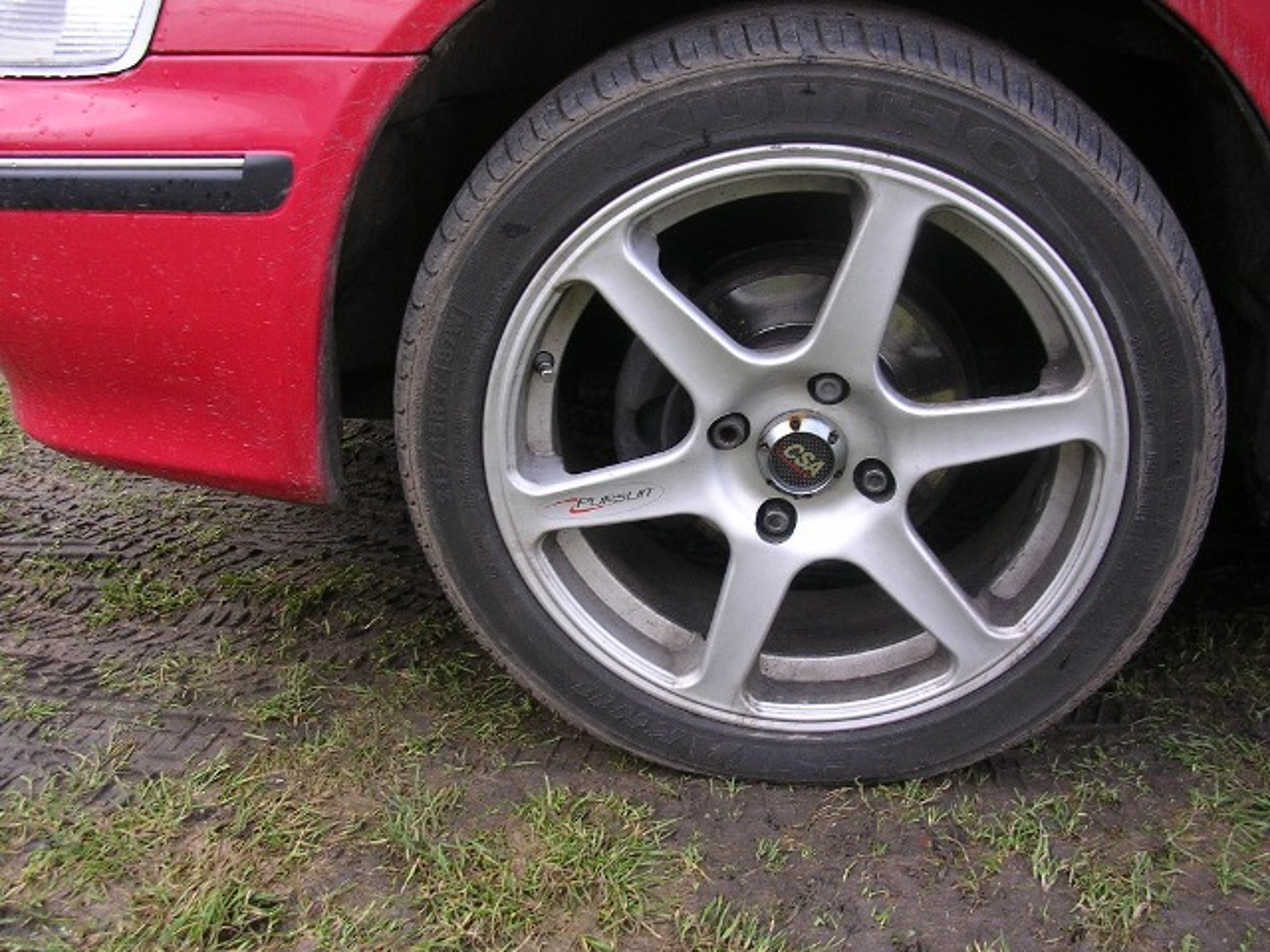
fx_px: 1394
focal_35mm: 38
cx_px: 635
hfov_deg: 49.0
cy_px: 476
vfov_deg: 37.7
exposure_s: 1/62.8
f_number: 2.8
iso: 50
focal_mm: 5.8
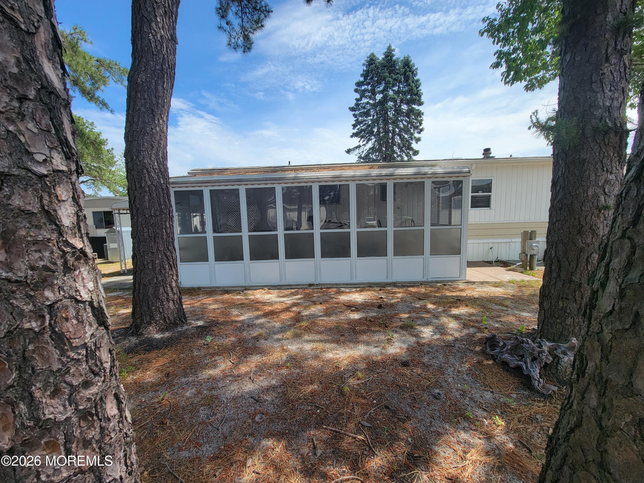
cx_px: 322
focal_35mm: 13
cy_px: 242
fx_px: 242
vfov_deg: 89.9
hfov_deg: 106.2
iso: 50
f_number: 2.2
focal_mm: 2.2
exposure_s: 1/1199
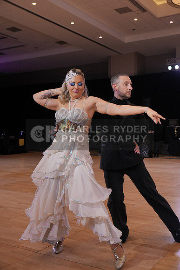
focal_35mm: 42
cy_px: 135
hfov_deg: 31.9
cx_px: 90
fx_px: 315
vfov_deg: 46.4
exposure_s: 1/400
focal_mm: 42
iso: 1600
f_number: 4.5
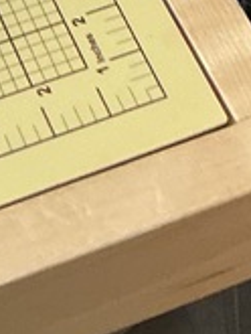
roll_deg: -1.1
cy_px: -455
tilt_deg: -39.2
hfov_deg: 8.2
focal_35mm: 180
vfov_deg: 9.7
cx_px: 10
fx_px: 1738
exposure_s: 1/60
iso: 200
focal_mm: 3
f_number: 1.8
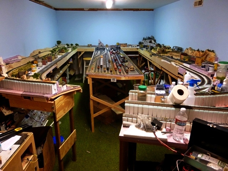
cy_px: 86
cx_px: 114
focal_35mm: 25
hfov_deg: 69.4
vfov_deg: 54.9
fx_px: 165
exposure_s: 1/13
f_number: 3.1
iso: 400
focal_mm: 4.5
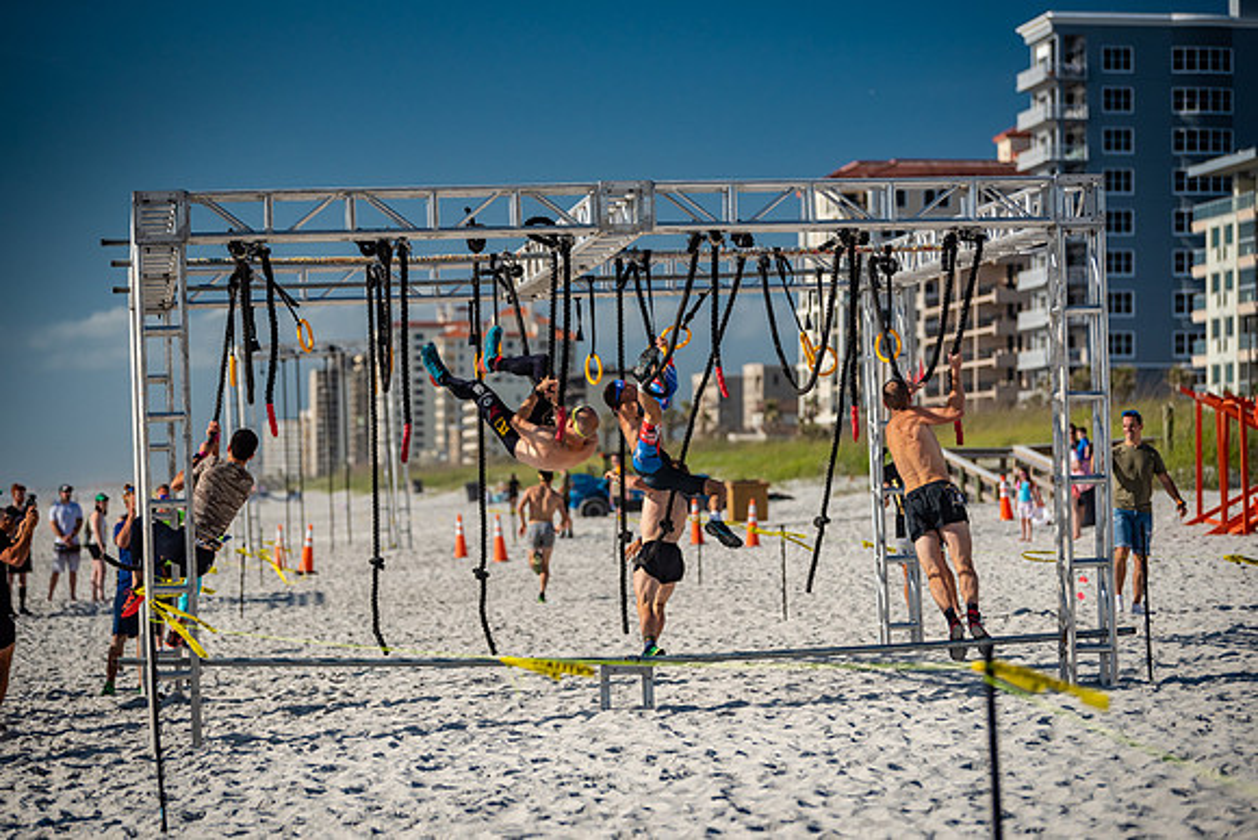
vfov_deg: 11.4
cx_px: 629
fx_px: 4194
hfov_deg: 17.1
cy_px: 420
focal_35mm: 120
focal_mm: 120
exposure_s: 1/4000
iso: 320
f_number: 2.8
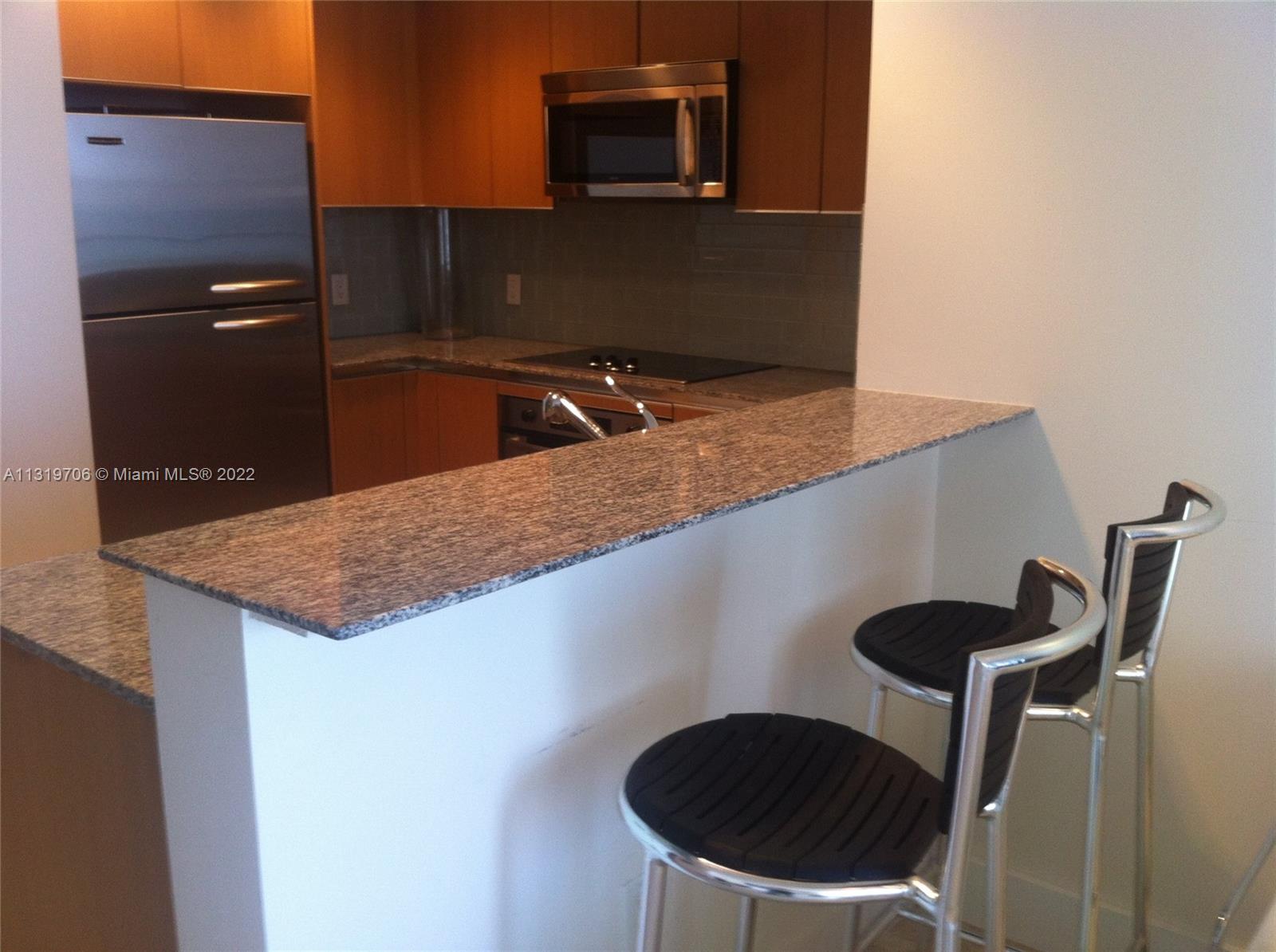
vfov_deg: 40.6
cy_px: 476
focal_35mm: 35
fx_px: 1288
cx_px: 638
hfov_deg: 52.7
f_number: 2.8
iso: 100
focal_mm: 3.85
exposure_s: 1/15
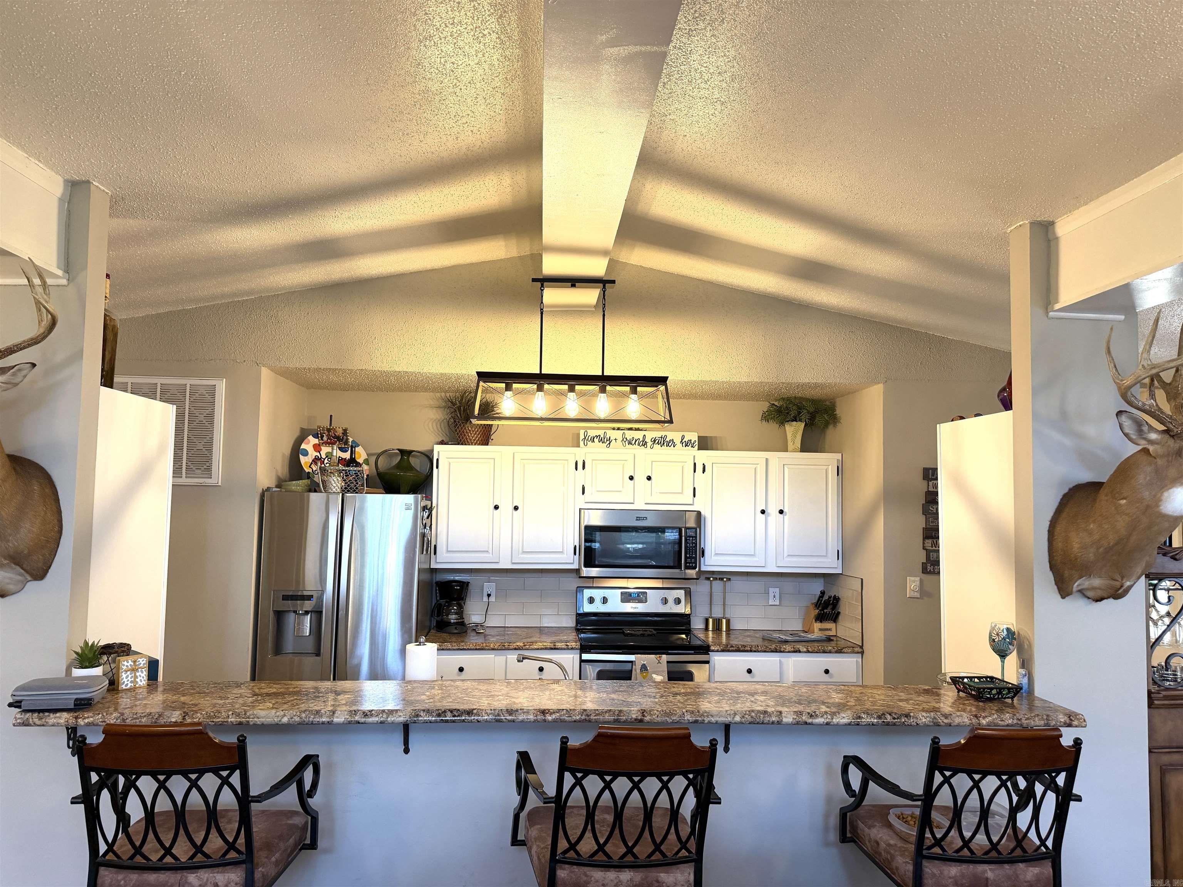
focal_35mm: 24
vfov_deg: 56.8
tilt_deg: +3.2
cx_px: 592
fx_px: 820
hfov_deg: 71.6
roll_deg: -1.0
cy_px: 444
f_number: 1.78
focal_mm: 6.76
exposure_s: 1/60
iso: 250
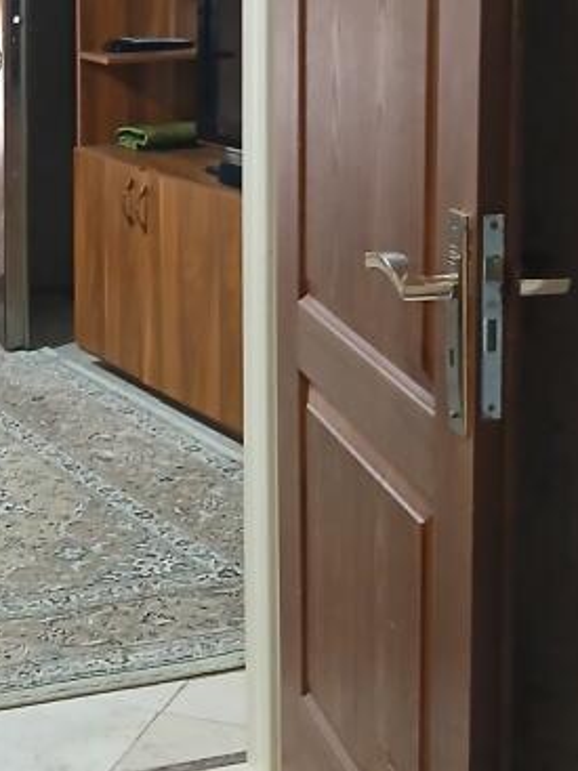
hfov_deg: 16.3
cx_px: -210
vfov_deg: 22.9
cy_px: 216
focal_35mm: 85
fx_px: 1893
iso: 320
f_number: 1.8
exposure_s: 1/25
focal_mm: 3.98
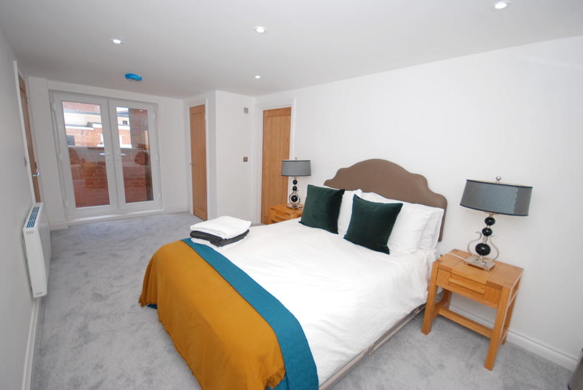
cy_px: 195
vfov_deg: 77.5
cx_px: 292
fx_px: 243
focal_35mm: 15
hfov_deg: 100.3
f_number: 4.5
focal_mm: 10
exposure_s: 1/60
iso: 160
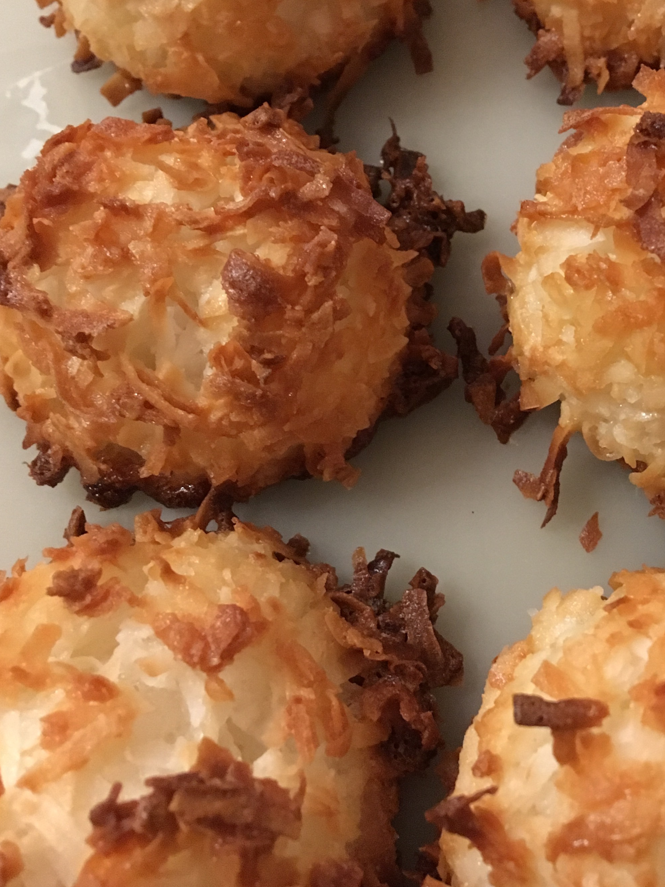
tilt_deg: -70.0
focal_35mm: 44
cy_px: 401
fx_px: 1127
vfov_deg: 42.9
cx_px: 487
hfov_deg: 32.3
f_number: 2.2
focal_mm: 4.15
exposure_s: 1/15
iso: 500
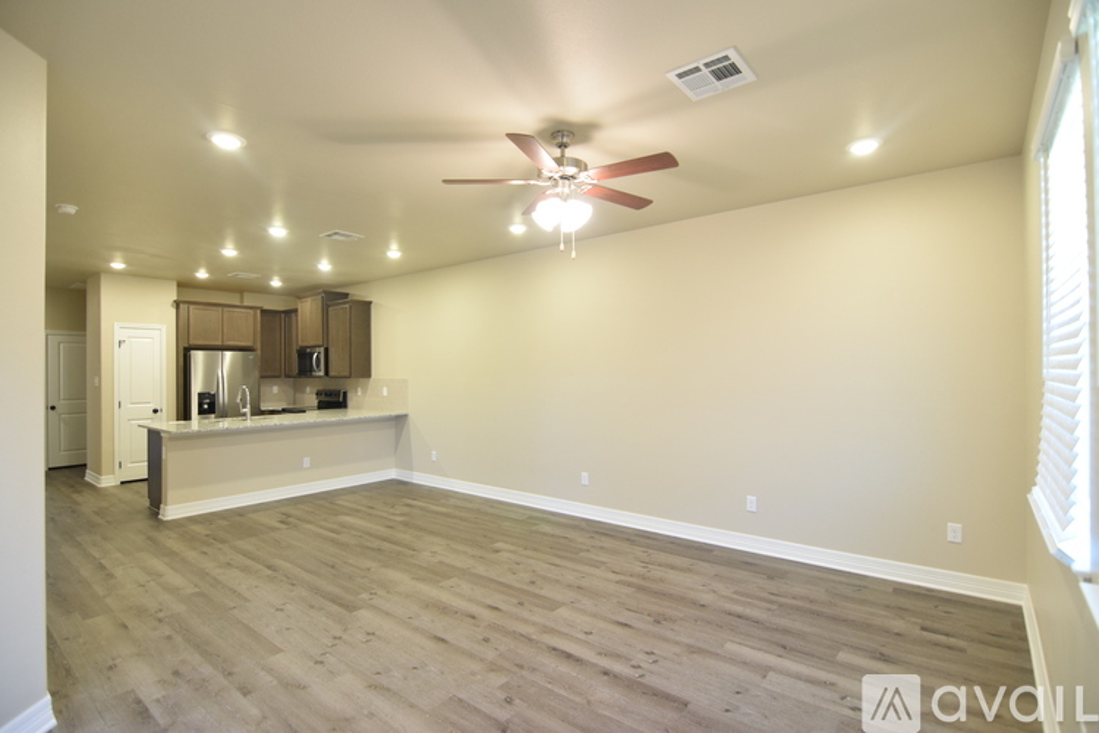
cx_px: 550
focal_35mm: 16
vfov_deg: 72.1
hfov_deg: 95.0
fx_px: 504
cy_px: 366
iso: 800
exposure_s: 1/50
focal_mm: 11
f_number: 4
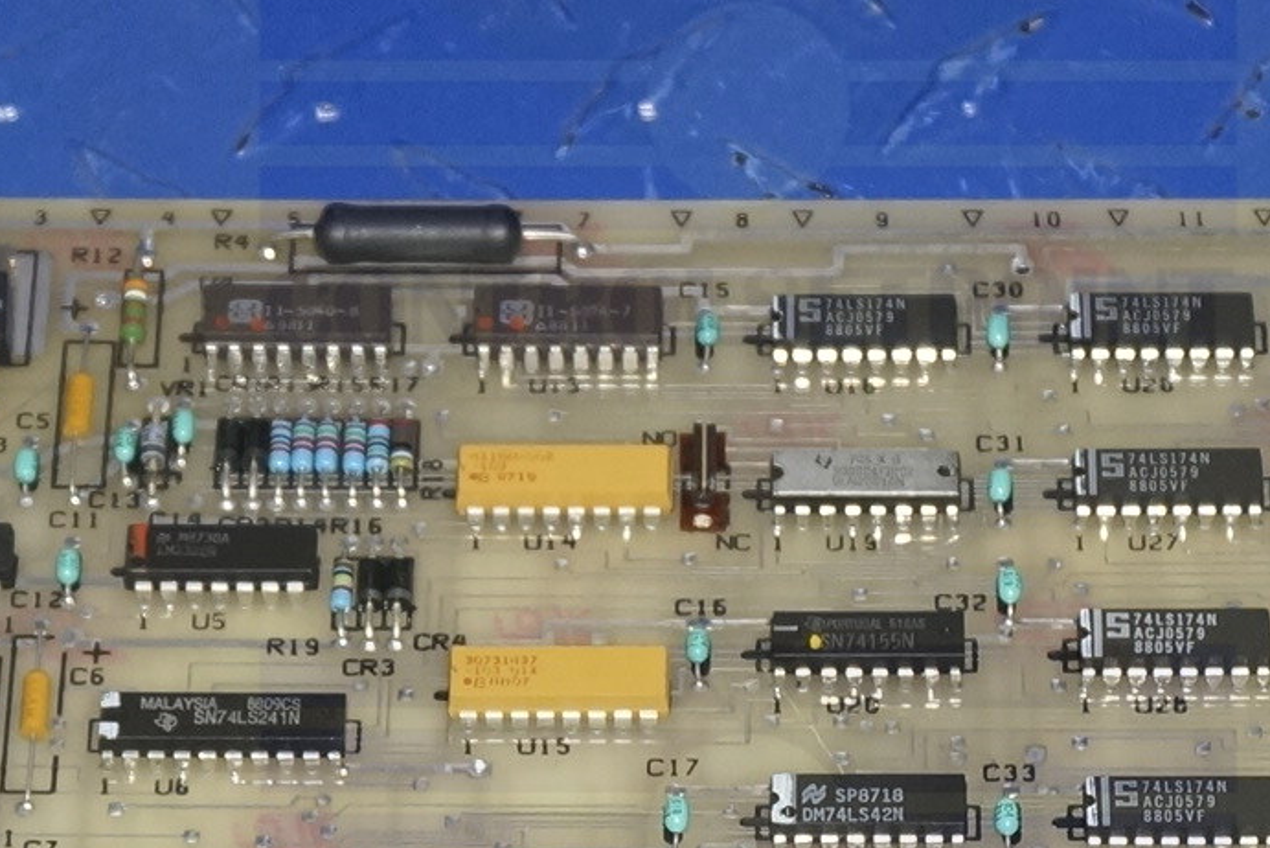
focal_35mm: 154
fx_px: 5425
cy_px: 1140
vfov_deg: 8.8
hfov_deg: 13.4
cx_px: 640
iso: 800
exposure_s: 1/60
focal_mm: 29
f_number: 4.5
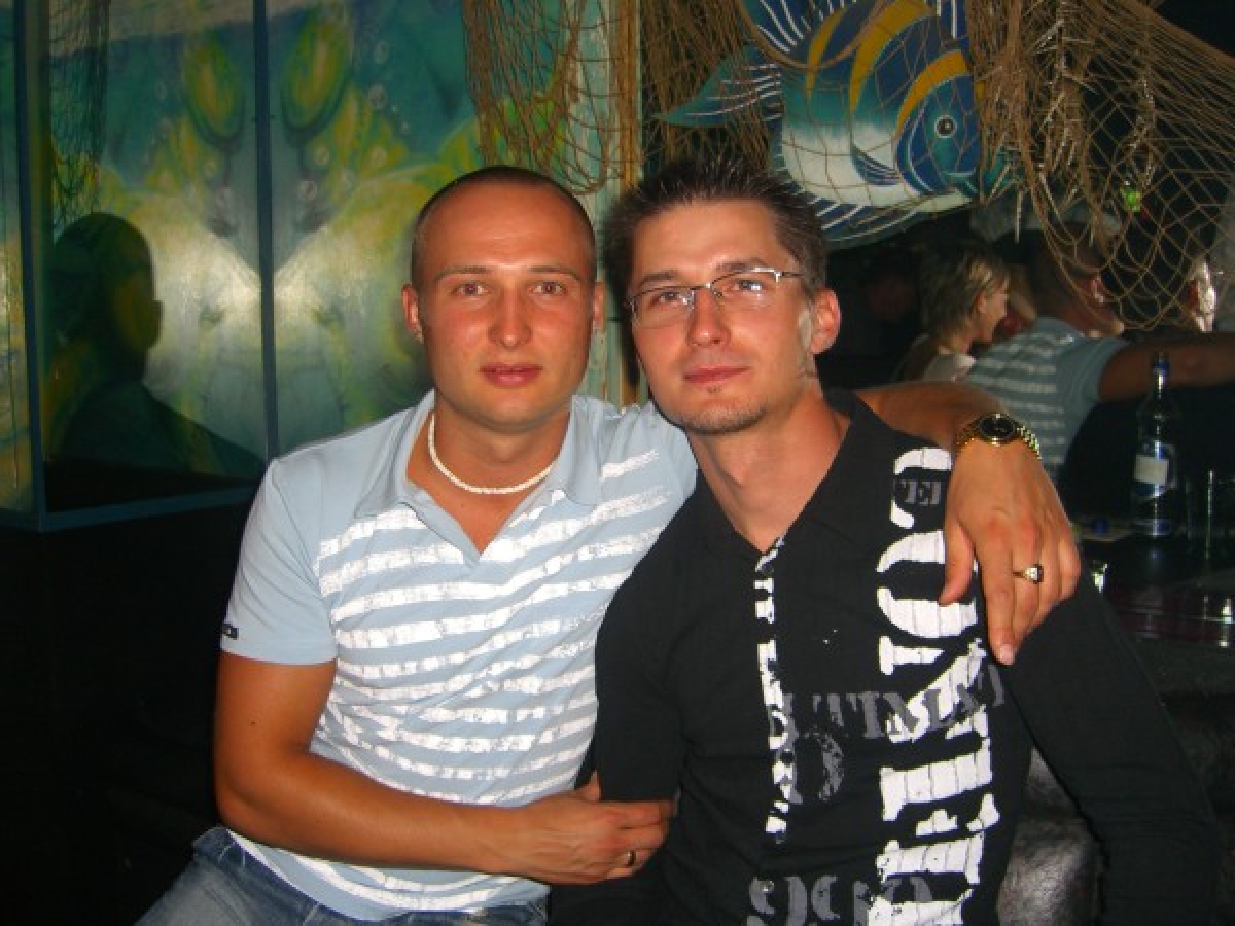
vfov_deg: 37.7
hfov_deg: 49.0
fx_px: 1356
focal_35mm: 38
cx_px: 618
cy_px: 463
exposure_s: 1/60
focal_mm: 7.9
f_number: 2.8
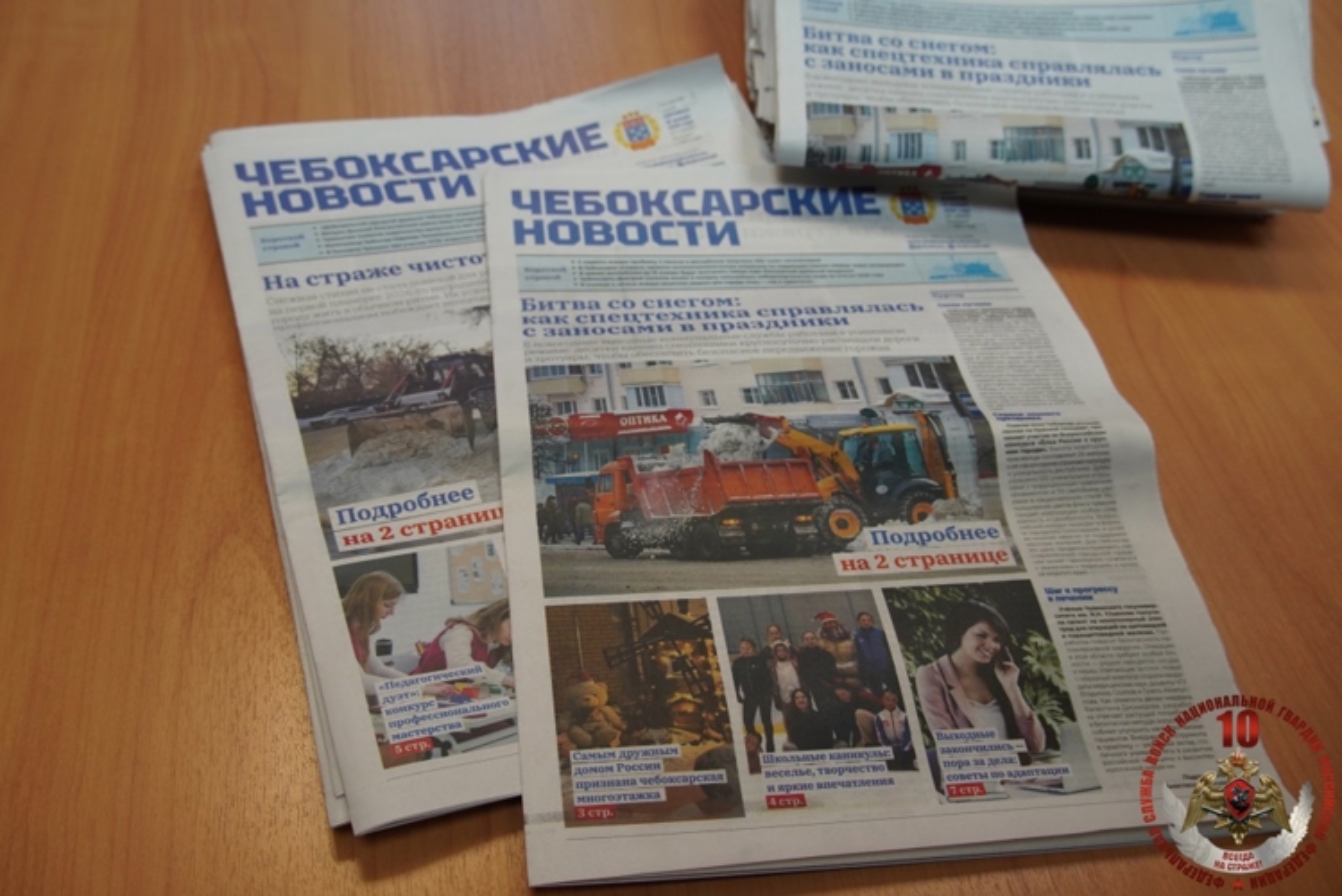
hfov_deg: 53.1
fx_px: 1342
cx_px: 671
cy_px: 448
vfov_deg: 36.9
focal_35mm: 36
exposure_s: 1/160
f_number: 4
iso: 640
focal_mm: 24
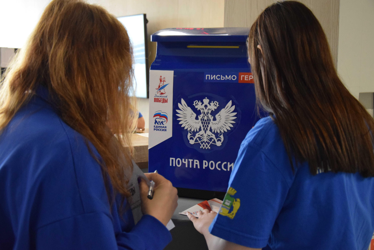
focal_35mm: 51
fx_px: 530
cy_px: 125
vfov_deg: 26.5
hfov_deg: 38.9
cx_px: 187
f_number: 4.2
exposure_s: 1/60
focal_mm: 34
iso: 3200
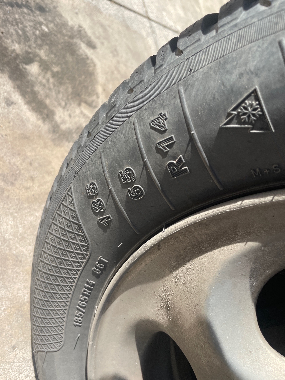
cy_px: 190
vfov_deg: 67.3
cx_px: 142
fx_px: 285
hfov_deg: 53.1
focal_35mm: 26
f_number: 1.6
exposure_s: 1/1208
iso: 32
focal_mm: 4.2
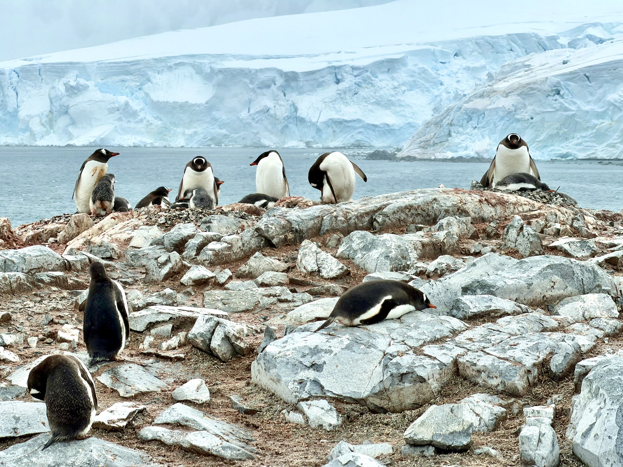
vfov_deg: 7.4
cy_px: 234
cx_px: 312
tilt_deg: -0.8
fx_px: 3599
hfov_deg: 9.9
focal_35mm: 200
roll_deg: +0.7
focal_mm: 16.89
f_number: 2.8
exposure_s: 1/639
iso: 25
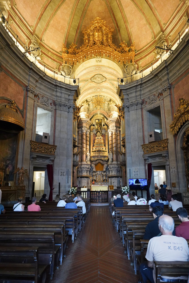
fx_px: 189
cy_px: 142
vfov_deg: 73.7
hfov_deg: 53.1
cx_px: 94
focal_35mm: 24
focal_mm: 24
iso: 3200
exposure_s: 1/80
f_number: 5.6
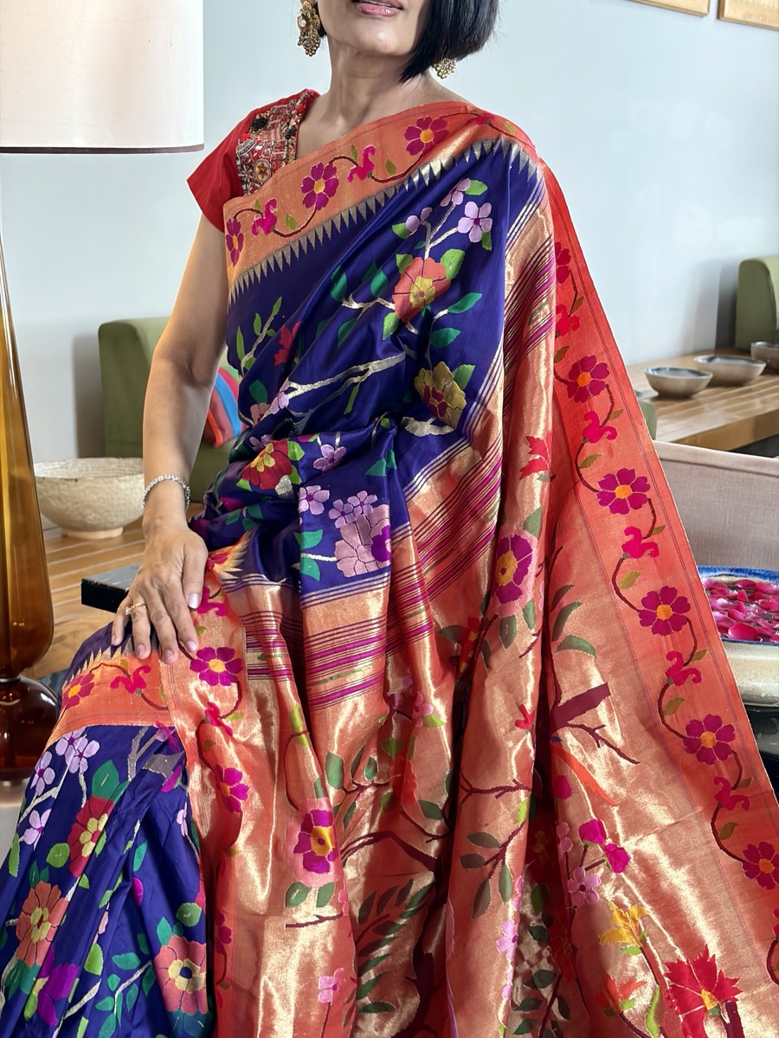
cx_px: 390
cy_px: 519
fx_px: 1560
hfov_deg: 28.0
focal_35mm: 52
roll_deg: -0.8
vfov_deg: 36.8
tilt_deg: -12.5
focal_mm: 5.96
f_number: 1.6
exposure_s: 1/60
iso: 160
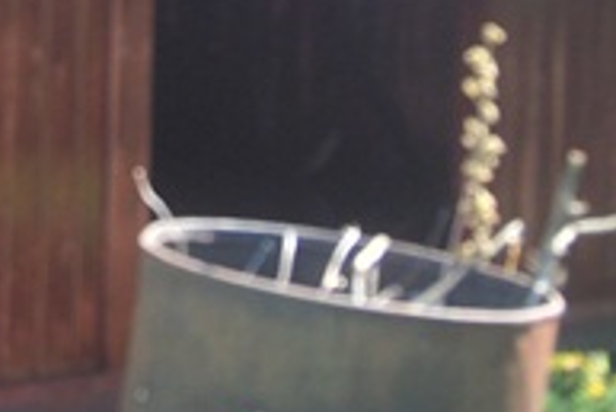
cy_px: -184
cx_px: -93
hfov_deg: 14.0
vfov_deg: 9.4
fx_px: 2450
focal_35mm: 143
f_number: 5.6
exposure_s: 1/125
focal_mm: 23
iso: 100
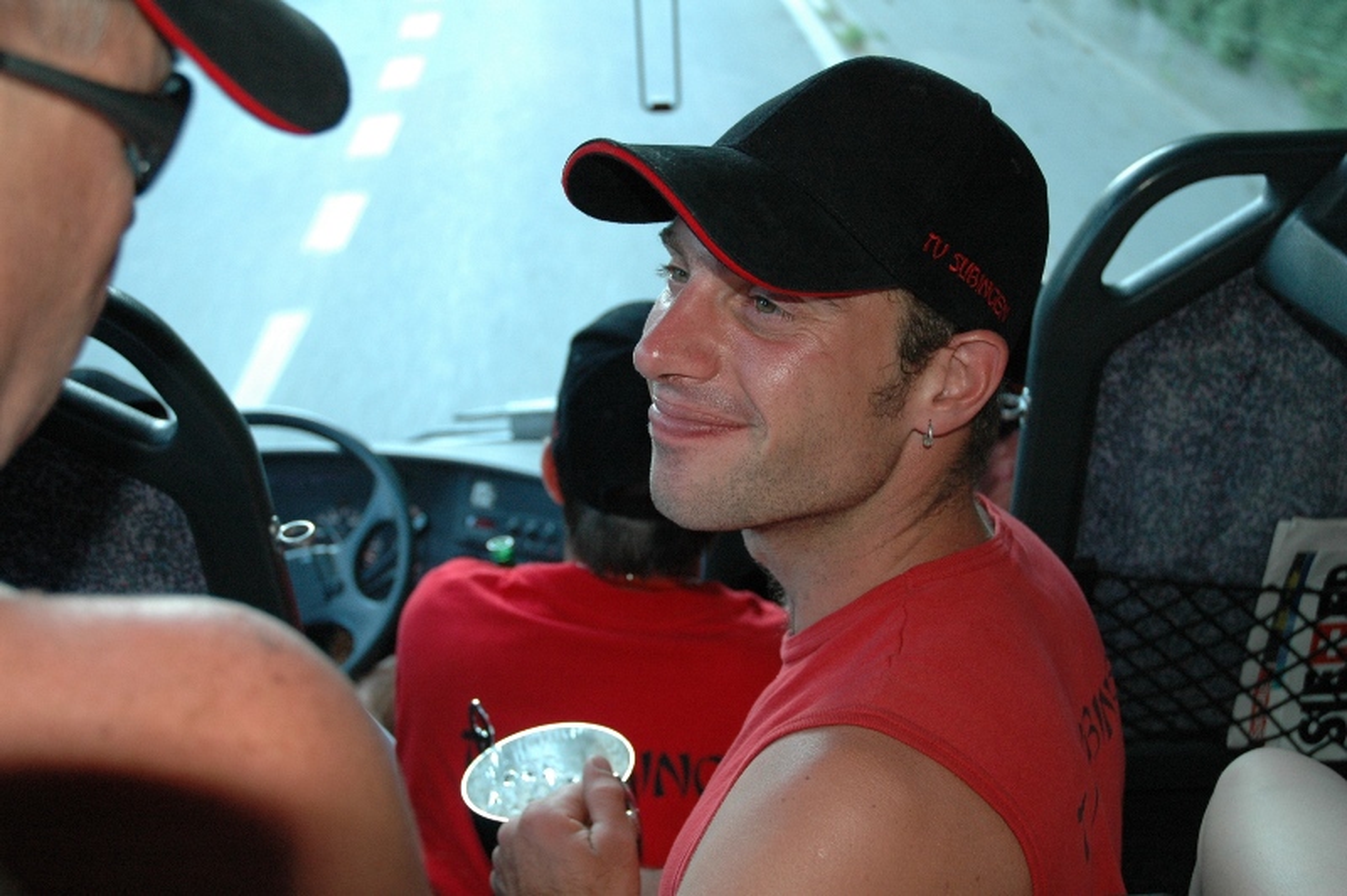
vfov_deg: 30.8
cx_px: 674
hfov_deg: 45.0
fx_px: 1626
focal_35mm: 44
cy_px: 448
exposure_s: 1/80
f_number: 4
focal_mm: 29
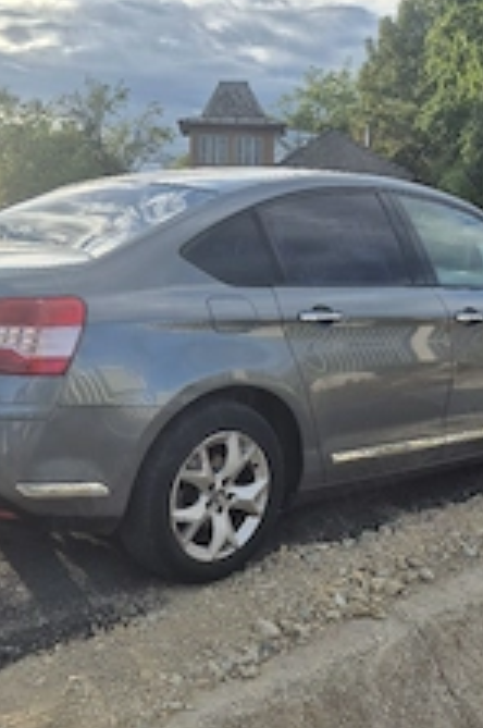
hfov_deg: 31.1
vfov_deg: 44.7
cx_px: 215
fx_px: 868
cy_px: 499
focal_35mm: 43
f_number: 1.8
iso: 25
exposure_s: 1/1250
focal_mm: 5.4
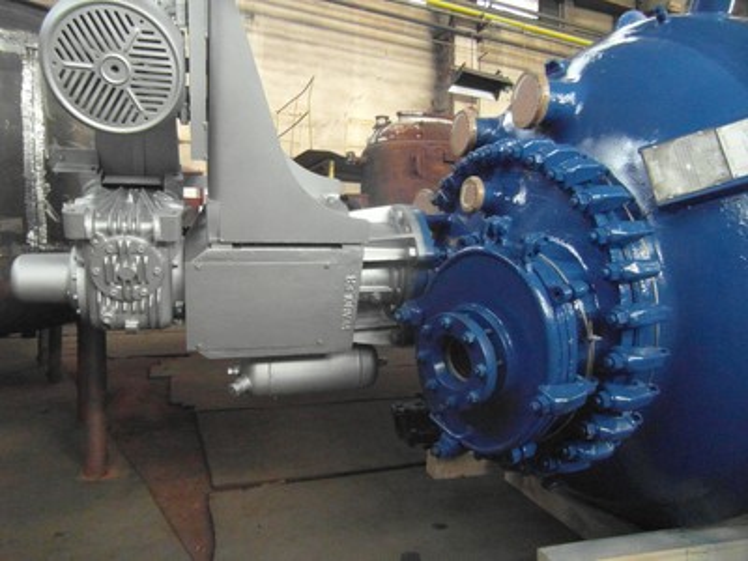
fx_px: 519
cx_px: 374
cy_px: 280
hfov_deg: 71.6
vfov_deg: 56.8
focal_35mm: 24
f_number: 3.2
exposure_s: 1/30
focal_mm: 4
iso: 800
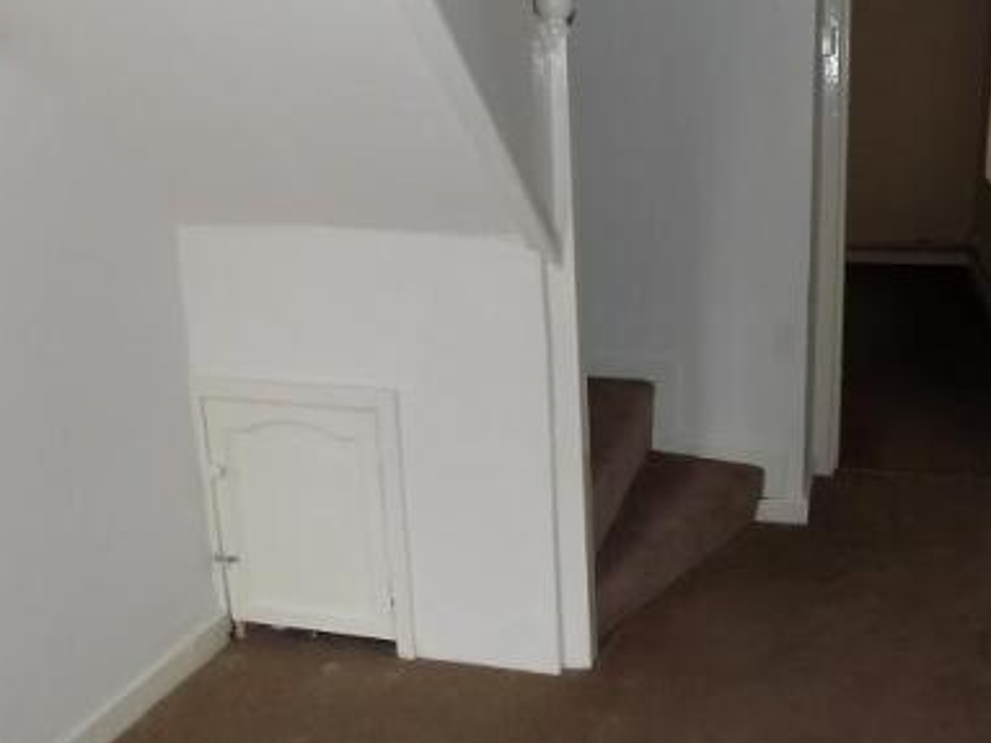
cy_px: 351
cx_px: 633
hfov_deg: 52.0
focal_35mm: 35
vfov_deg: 40.7
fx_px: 1002
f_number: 3.1
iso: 200
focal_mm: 4
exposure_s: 1/30
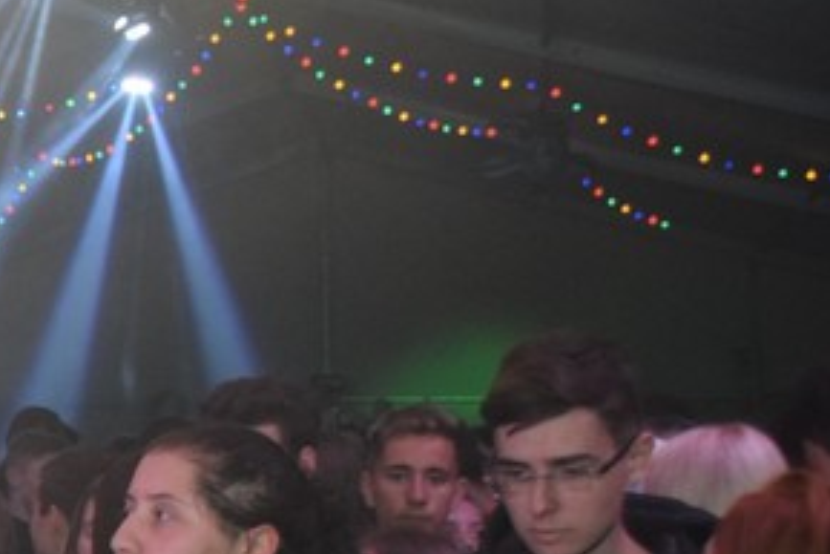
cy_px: 715
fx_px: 2301
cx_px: -516
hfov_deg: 17.7
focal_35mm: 100
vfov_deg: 13.3
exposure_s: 1/50
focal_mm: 19
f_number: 3.5
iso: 1600
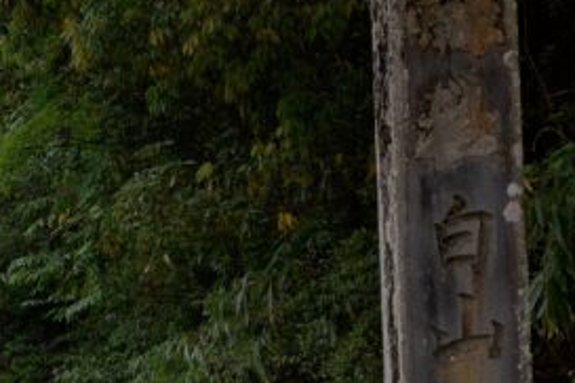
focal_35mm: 176
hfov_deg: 11.1
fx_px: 2811
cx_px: -358
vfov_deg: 7.8
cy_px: 266
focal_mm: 47
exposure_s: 1/250
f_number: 11
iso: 800
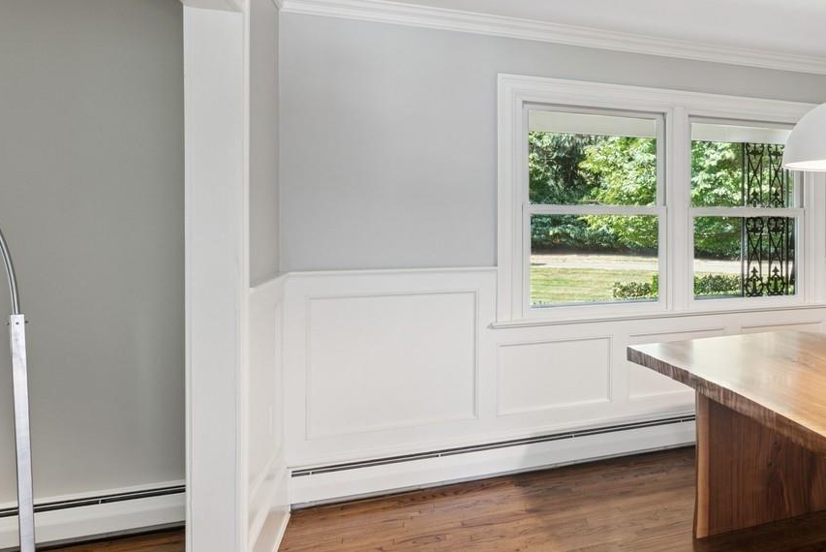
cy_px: 215
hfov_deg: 52.9
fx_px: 689
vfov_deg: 43.4
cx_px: 769
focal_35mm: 30
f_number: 9
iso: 200
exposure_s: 1/4
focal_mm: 16
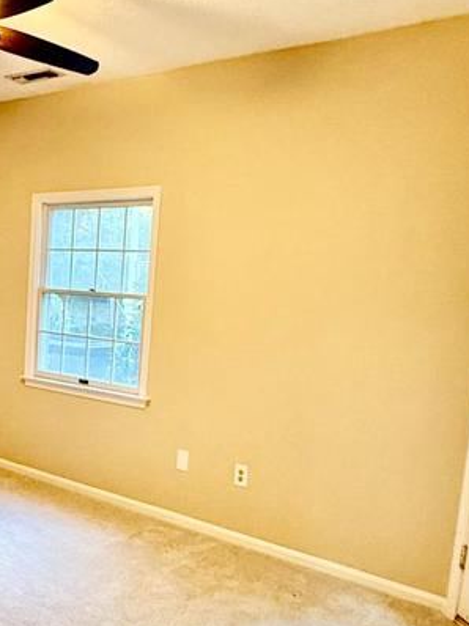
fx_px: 687
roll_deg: -4.3
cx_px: 121
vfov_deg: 48.6
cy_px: 387
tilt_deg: -7.2
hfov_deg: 36.8
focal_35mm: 38
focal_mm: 2.22
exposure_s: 1/60
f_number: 2.2
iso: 500
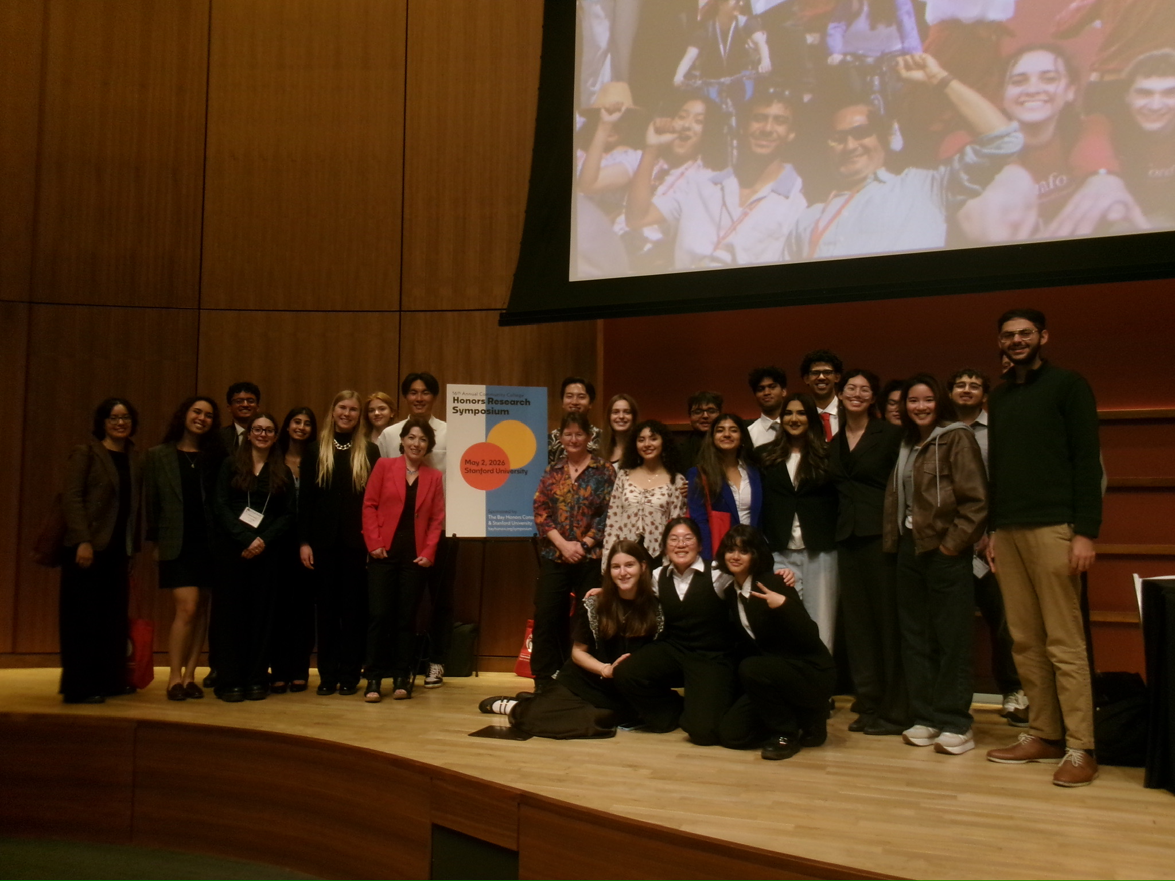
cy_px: 440
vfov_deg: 49.7
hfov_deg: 63.4
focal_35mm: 28
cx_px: 588
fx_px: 950
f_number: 3.9
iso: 250
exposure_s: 1/34
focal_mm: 5.1
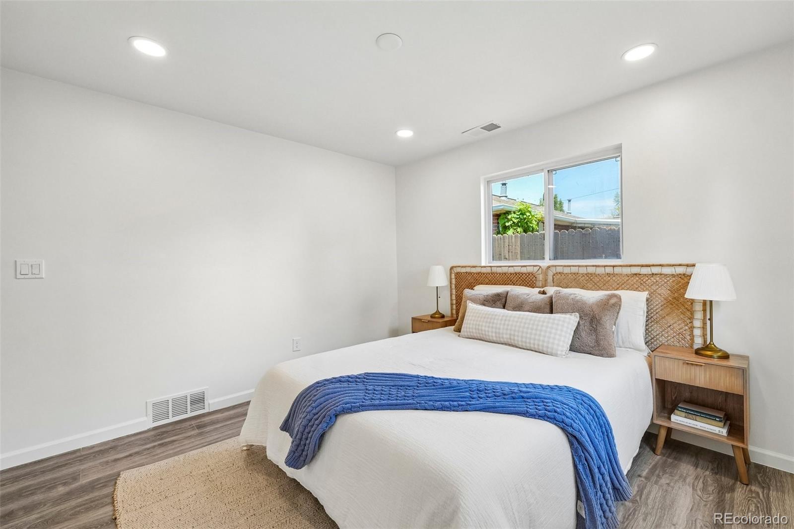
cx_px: 397
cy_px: 264
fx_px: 331
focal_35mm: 15
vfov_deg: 77.3
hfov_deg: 100.4
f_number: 8
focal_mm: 10
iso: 800
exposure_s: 1/40
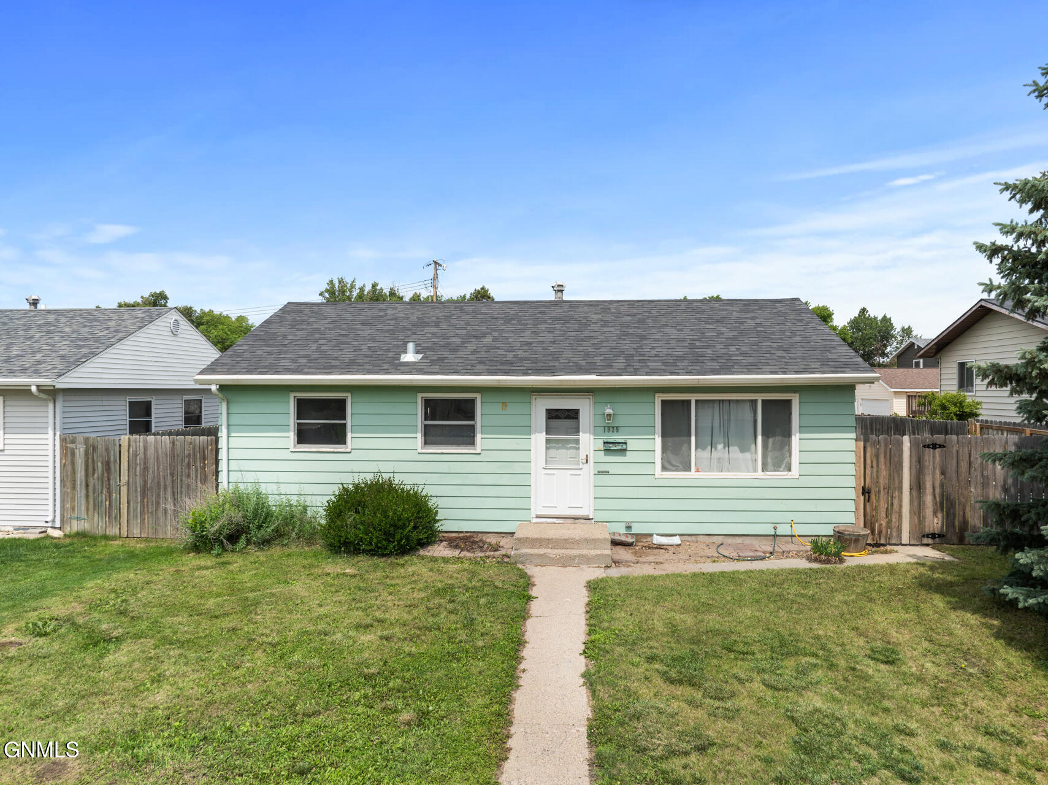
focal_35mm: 24
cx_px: 524
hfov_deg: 71.6
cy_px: 392
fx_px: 726
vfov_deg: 56.8
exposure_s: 1/500
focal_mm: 12.29
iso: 100
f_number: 6.3
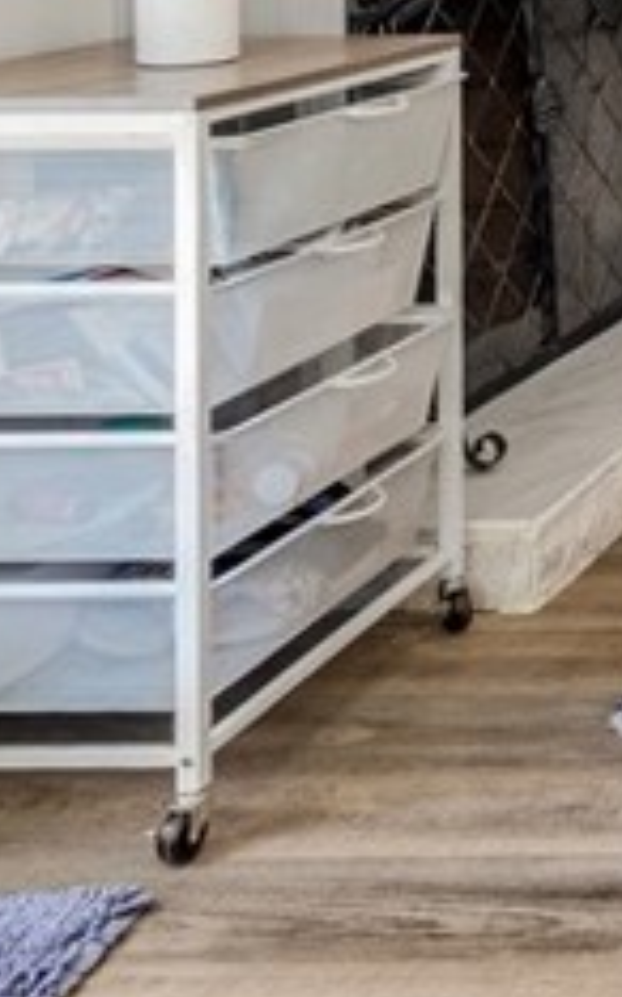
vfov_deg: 27.8
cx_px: 1431
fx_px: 1819
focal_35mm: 67
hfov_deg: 14.2
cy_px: -117
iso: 400
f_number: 8
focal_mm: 10
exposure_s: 1/4
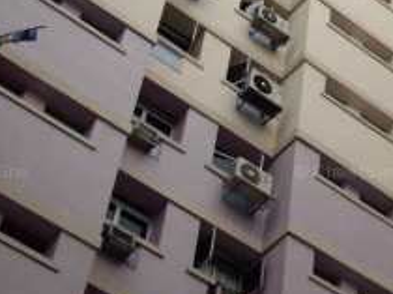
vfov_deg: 14.9
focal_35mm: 97
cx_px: 434
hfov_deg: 19.4
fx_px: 1100
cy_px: -13
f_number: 5.6
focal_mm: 6.2
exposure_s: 1/800
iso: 80
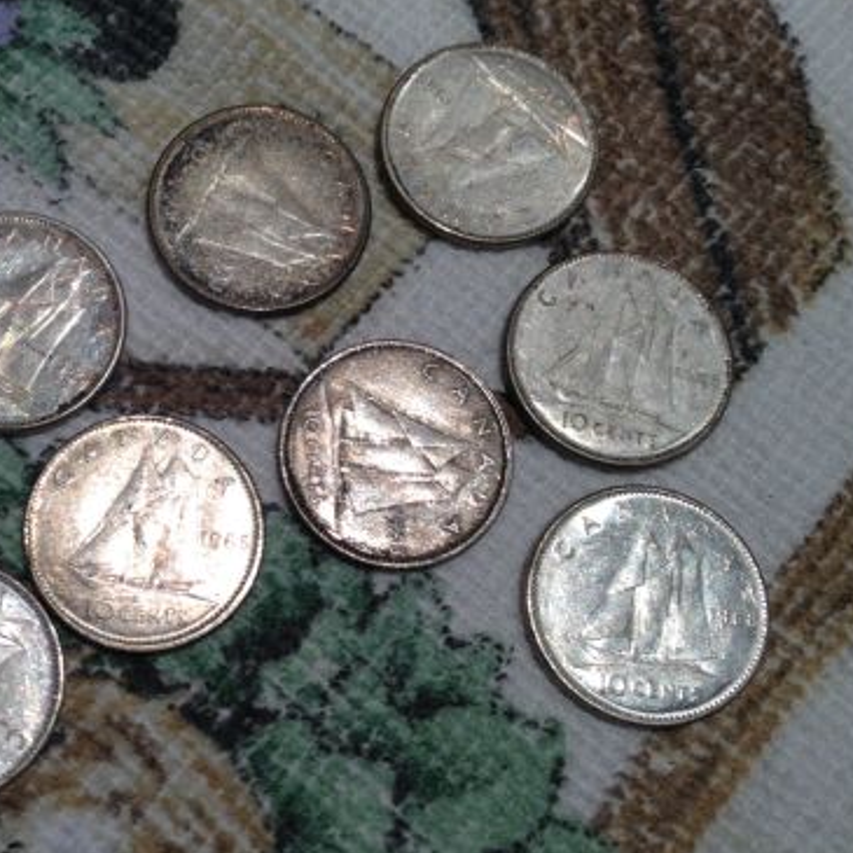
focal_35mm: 48
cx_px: 199
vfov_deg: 35.4
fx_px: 1338
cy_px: 425
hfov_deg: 34.5
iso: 50
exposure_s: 1/60
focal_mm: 4.13
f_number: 2.4
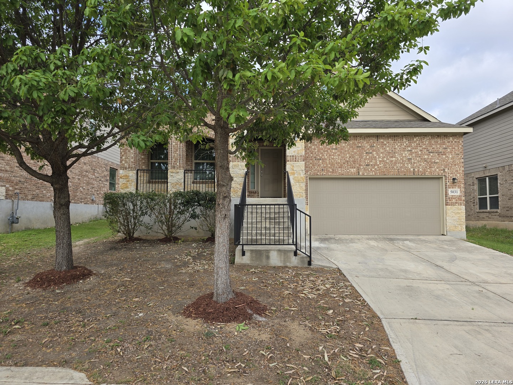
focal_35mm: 23
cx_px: 256
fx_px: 341
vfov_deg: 58.9
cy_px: 192
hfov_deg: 73.9
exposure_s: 1/344
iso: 12
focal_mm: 6.3
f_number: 1.7
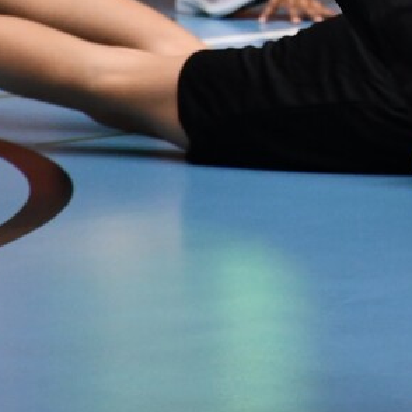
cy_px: -171
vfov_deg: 2.1
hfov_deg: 2.1
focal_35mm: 850
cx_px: 568
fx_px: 11446
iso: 1800
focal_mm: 140
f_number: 5.6
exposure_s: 1/250
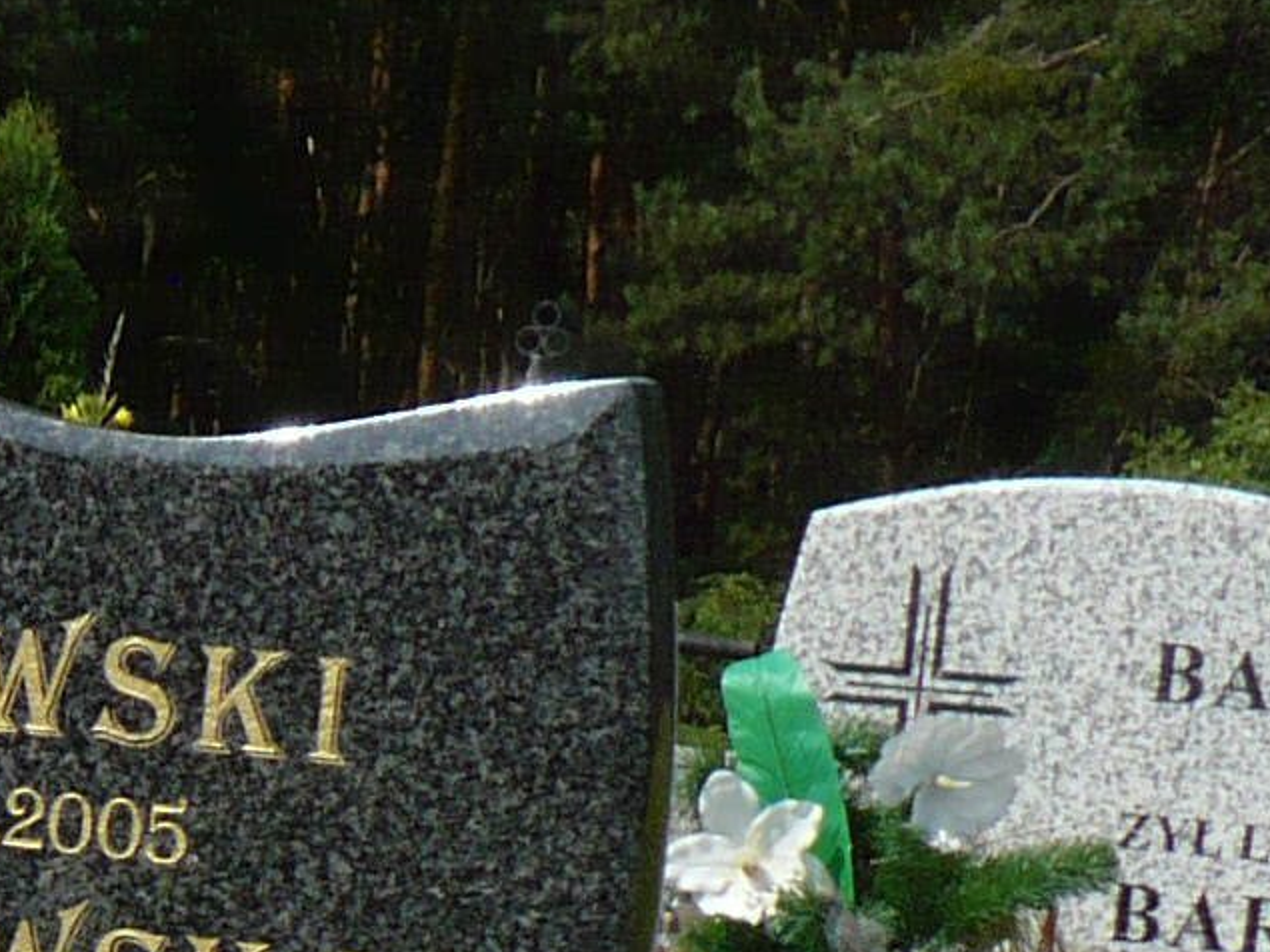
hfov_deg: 10.1
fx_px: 6566
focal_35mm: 179
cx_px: -1338
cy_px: 2126
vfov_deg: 7.8
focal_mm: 6.1
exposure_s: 1/250
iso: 100
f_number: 8
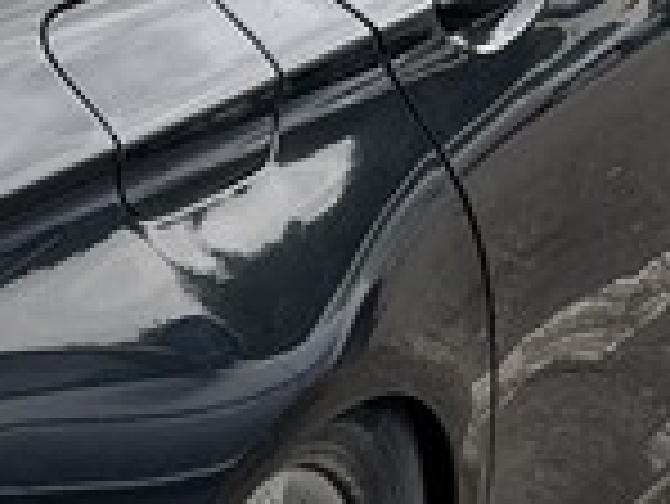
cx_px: -549
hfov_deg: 11.1
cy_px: 342
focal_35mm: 165
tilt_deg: -19.0
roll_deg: -5.1
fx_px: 3196
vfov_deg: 9.0
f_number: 1.78
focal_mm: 6.86
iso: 80
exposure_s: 1/630
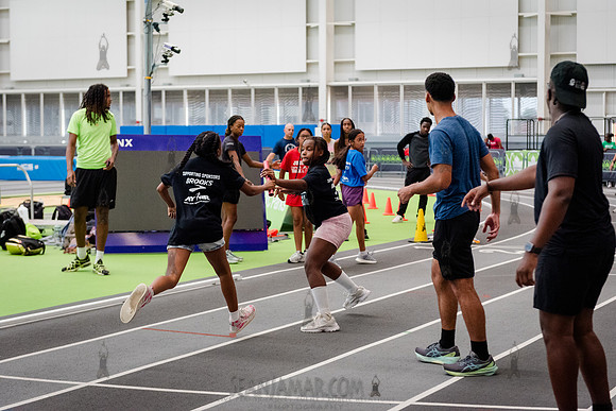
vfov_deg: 19.5
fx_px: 1198
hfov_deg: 28.8
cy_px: 206
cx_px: 308
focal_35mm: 70
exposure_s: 1/1000
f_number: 3.5
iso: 6400
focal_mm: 70
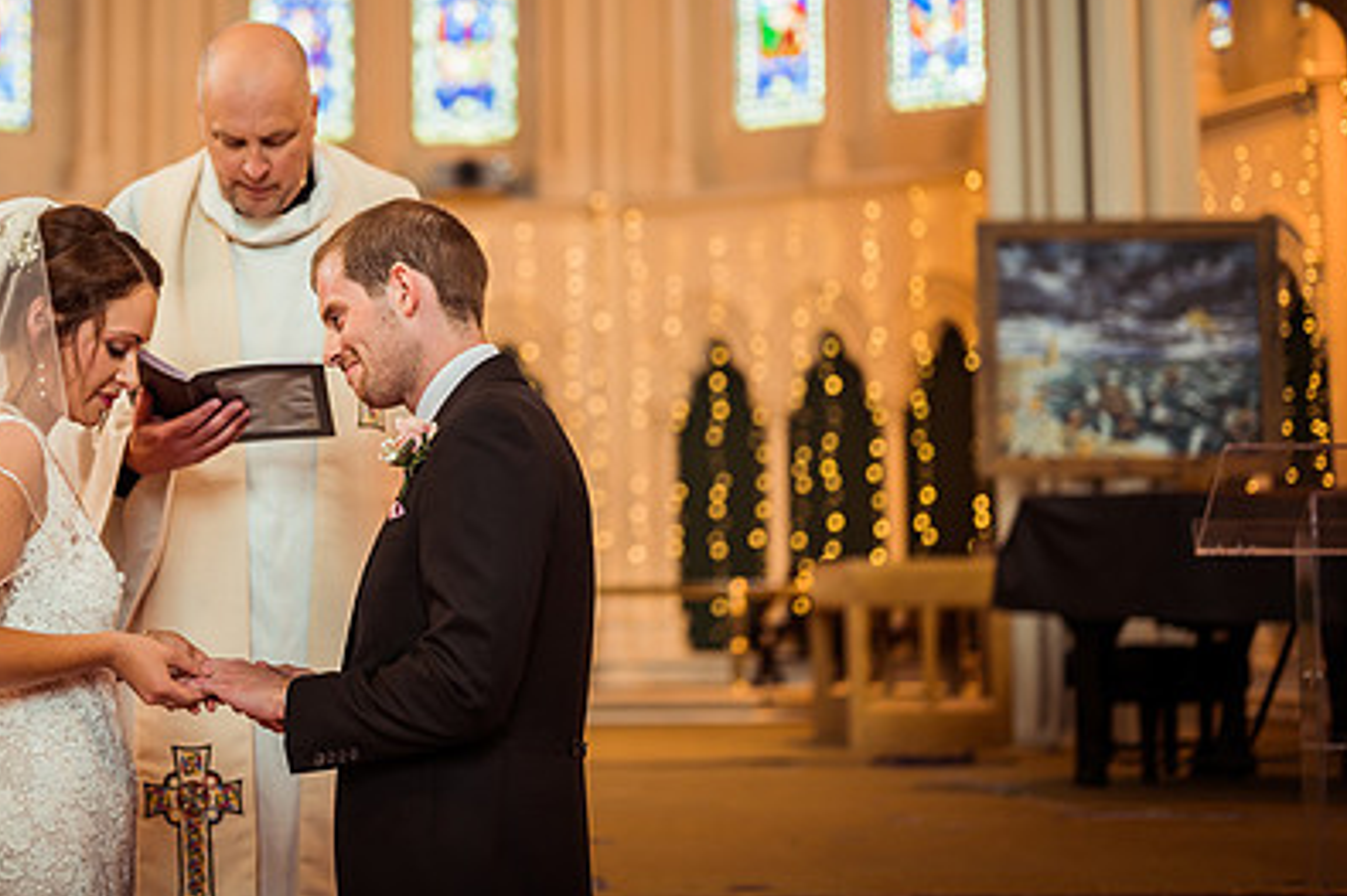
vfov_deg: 18.3
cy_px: 276
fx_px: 2768
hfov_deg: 27.1
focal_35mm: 74
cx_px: 416
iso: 360
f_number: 1.8
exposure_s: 1/160
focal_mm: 50
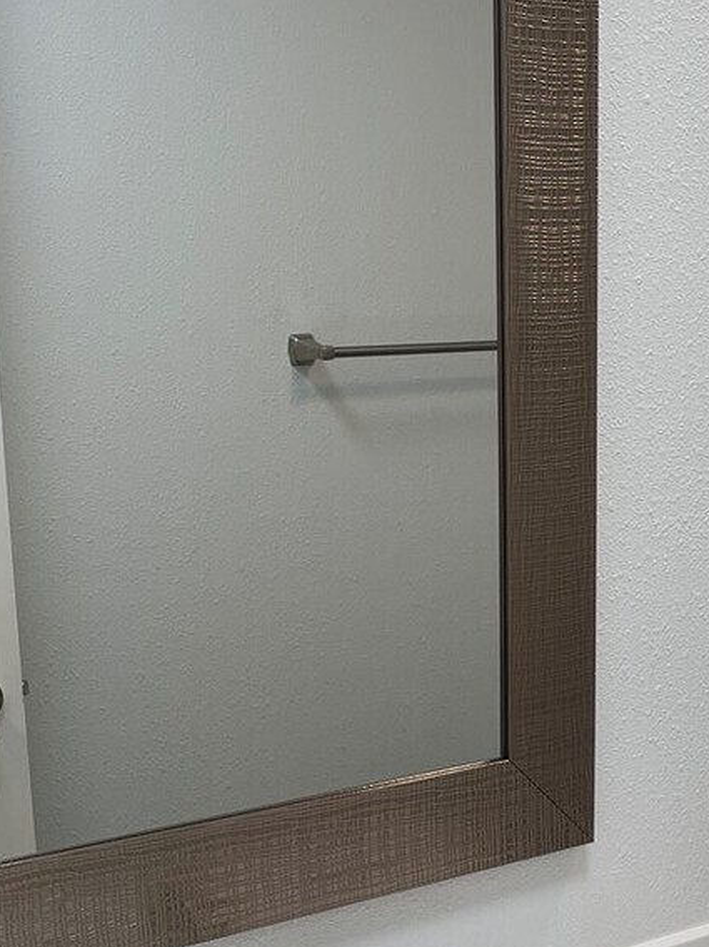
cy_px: 651
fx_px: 1803
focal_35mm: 66
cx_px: 601
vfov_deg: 29.1
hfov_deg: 21.9
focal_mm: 4.2
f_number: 1.6
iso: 40
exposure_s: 1/120
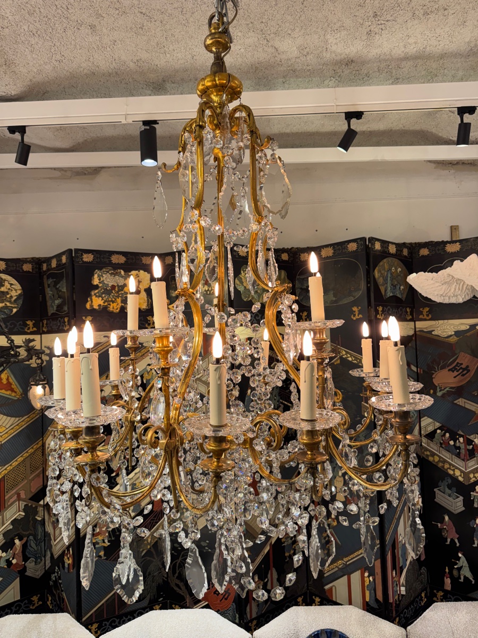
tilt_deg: +3.7
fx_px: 442
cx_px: 239
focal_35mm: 24
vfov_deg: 71.6
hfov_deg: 56.8
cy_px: 319
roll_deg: +1.7
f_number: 1.78
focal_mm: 6.76
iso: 125
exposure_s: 1/100
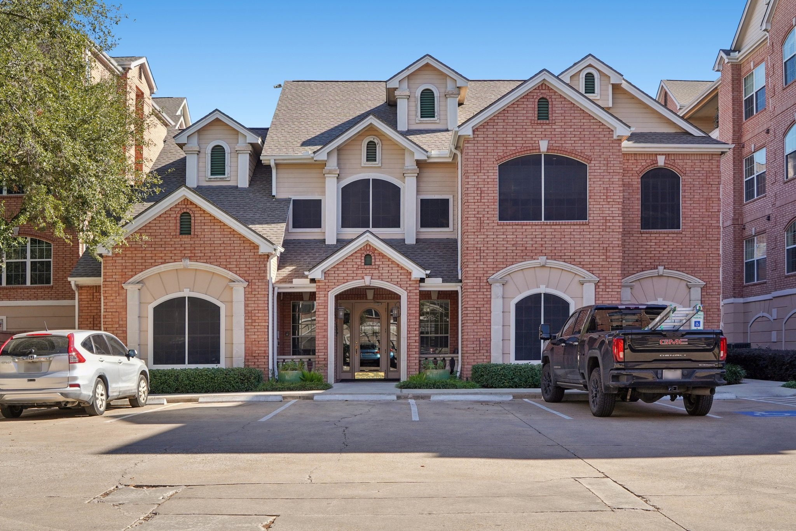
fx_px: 818
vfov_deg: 35.9
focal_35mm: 37
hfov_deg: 51.9
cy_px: 266
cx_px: 398
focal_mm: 37
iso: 500
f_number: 8
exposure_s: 1/400
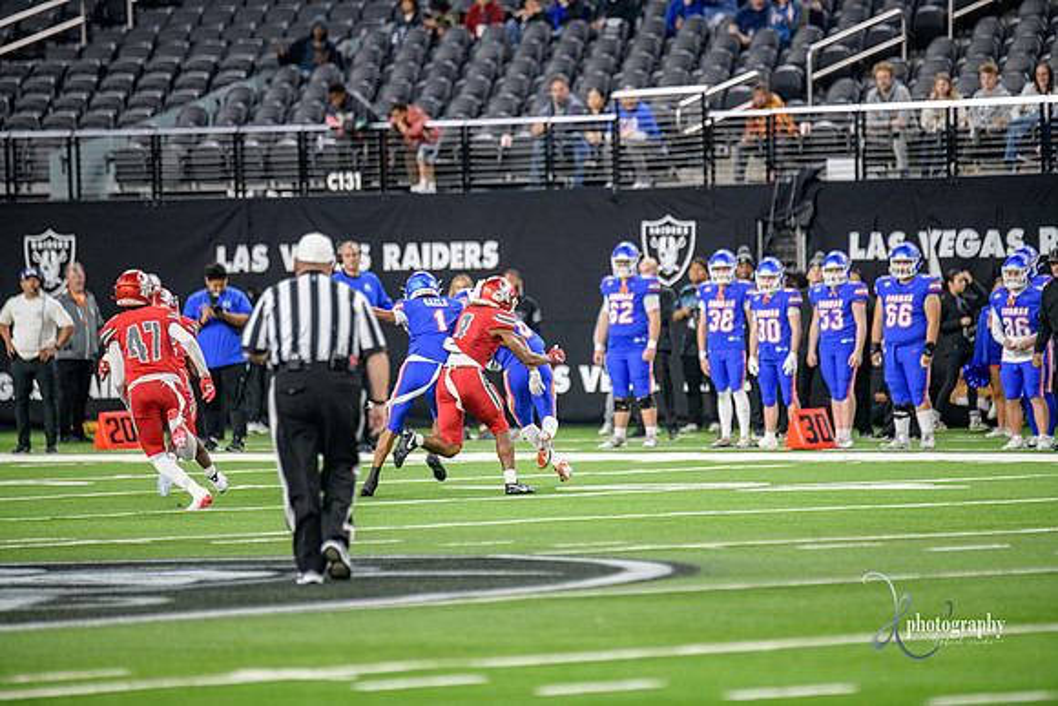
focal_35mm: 300
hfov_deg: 6.9
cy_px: 353
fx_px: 8818
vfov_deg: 4.6
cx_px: 529
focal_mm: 300
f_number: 2.8
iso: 1000
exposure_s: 1/400
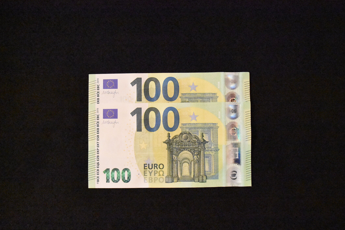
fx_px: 393
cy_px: 127
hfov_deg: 47.4
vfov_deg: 32.6
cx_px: 167
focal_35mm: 41
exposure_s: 1/60
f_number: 8
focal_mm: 24
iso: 25600
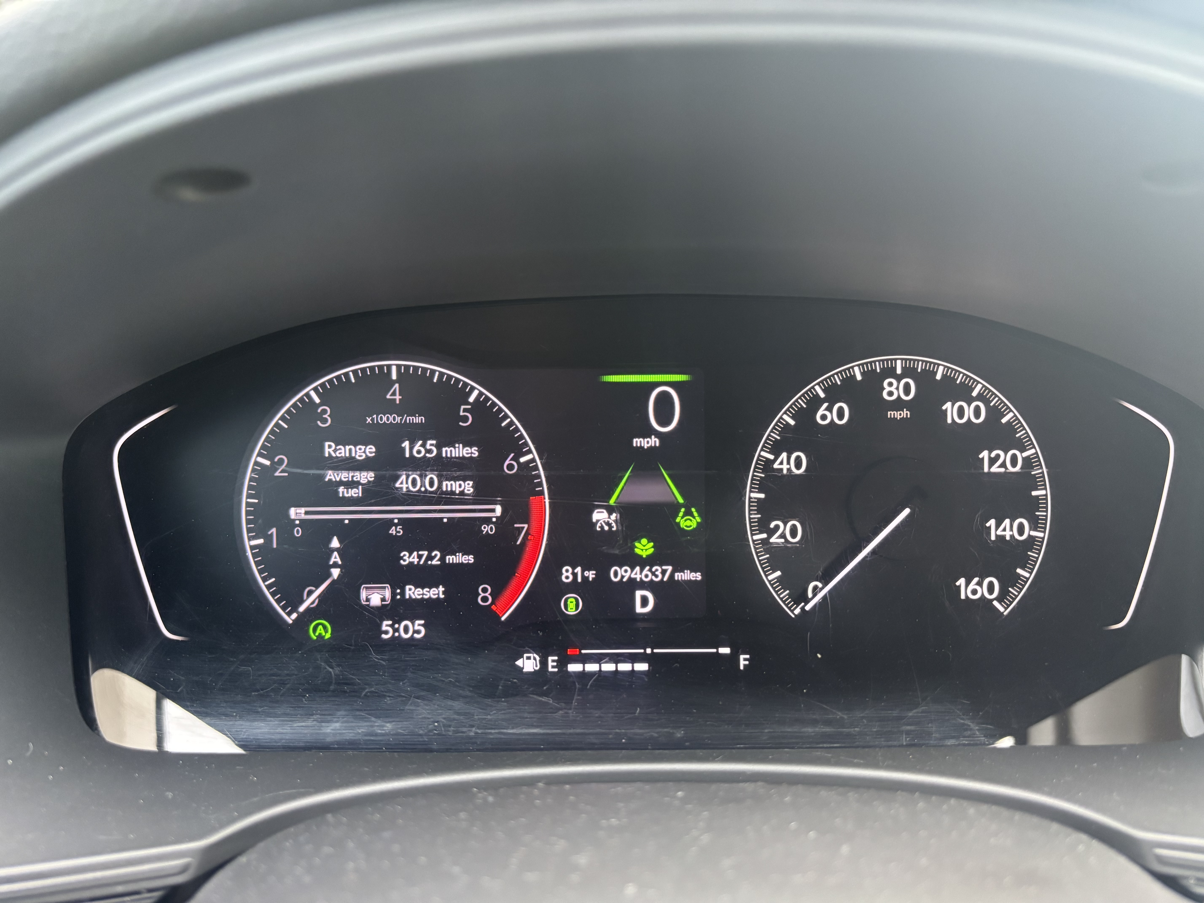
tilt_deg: -19.4
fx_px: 904
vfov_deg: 53.1
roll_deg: +2.3
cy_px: 452
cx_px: 602
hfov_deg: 67.3
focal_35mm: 26
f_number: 1.6
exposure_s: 1/60
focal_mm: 5.96
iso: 400
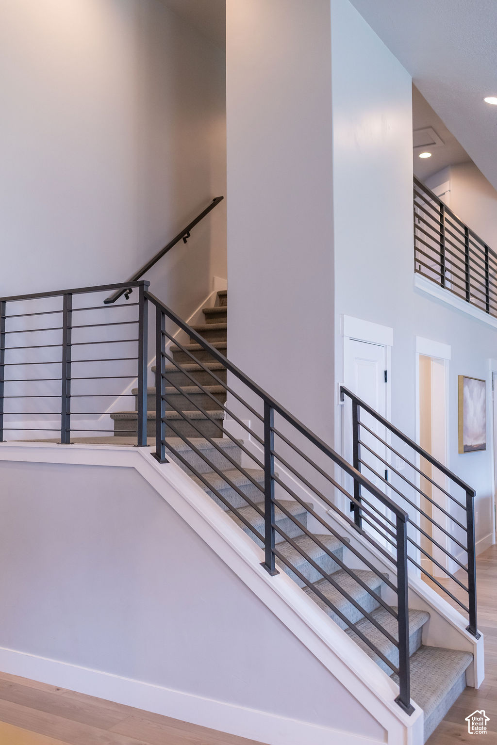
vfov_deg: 54.4
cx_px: 248
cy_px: 372
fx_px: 725
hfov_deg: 37.9
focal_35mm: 35
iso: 1600
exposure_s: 1/250
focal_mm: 35
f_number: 3.2
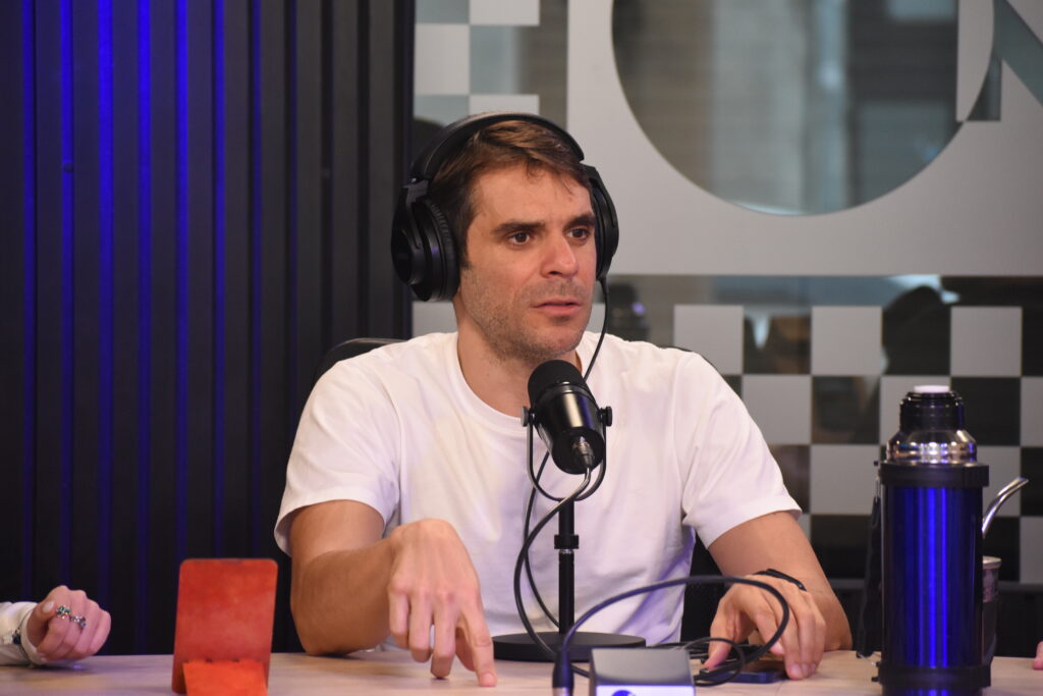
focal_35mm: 210
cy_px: 348
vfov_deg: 6.5
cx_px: 522
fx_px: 6085
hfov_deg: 9.8
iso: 1600
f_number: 4.8
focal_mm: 140
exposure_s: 1/250
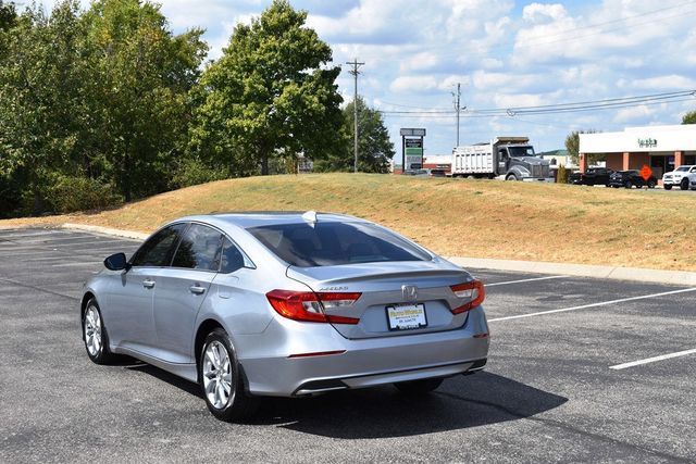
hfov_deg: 41.1
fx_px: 928
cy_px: 232
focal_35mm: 48
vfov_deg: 28.1
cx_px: 348
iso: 100
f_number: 8
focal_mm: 32
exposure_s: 1/250
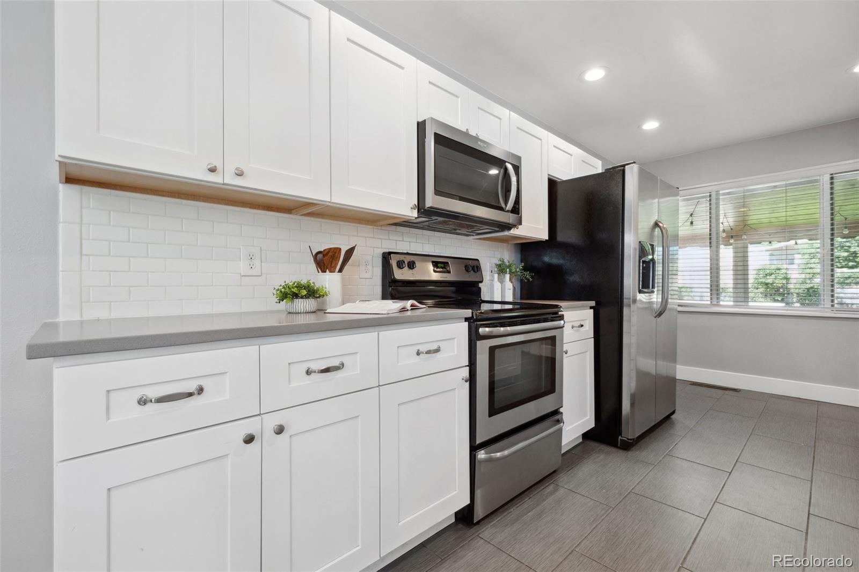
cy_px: 286
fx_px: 358
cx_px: 430
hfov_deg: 100.4
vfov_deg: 77.3
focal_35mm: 15
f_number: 8
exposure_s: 1/13
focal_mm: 10
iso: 400
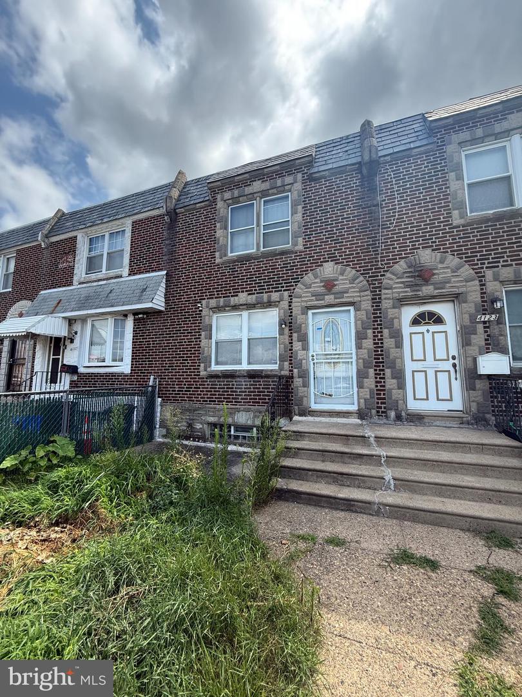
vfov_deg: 102.1
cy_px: 348
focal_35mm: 14
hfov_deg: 85.7
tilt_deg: +9.3
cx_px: 261
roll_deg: +0.3
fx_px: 281
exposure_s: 1/607
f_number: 2.2
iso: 50
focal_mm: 2.22
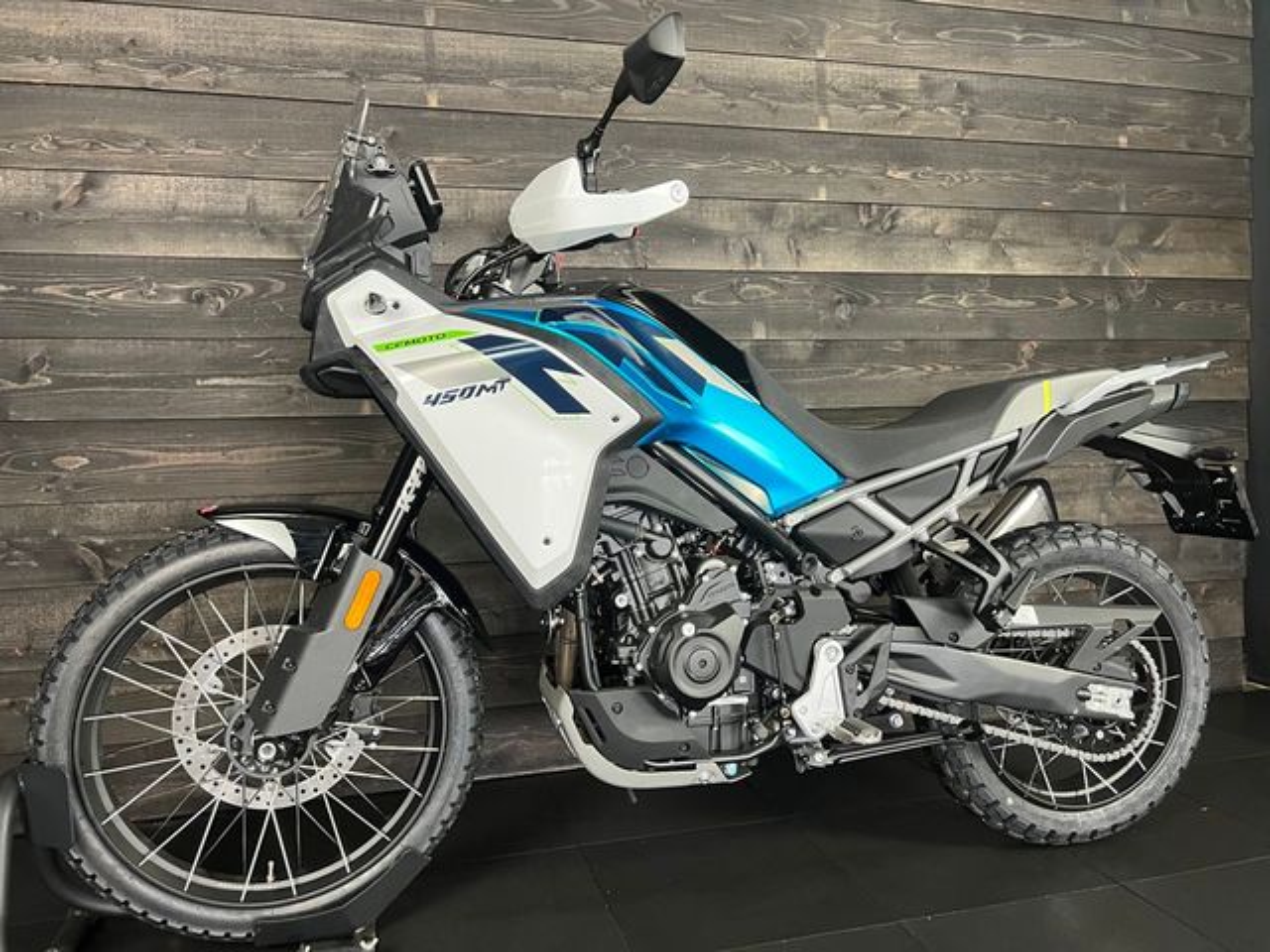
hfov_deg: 67.3
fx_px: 954
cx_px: 635
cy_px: 476
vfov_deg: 53.1
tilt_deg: -2.9
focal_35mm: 26
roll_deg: +1.0
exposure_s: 1/50
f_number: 1.5
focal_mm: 5.7
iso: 200
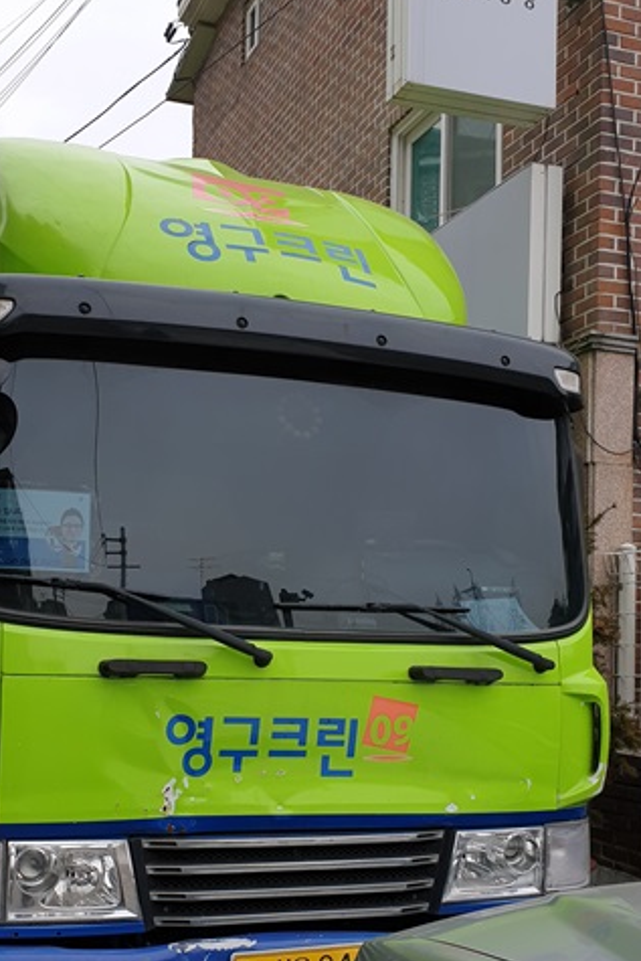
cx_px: 241
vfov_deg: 46.9
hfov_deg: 32.5
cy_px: 605
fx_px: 1094
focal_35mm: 41
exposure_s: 1/120
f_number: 2.4
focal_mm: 4.3
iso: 100
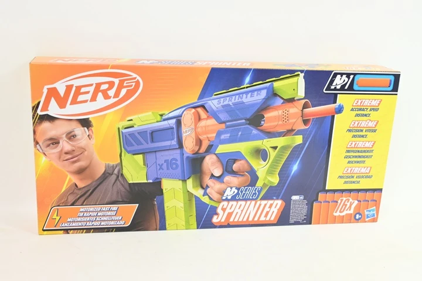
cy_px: 140
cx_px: 211
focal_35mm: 41
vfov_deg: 32.4
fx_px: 484
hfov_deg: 47.2
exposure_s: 1/125
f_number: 4.5
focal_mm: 27.5
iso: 720
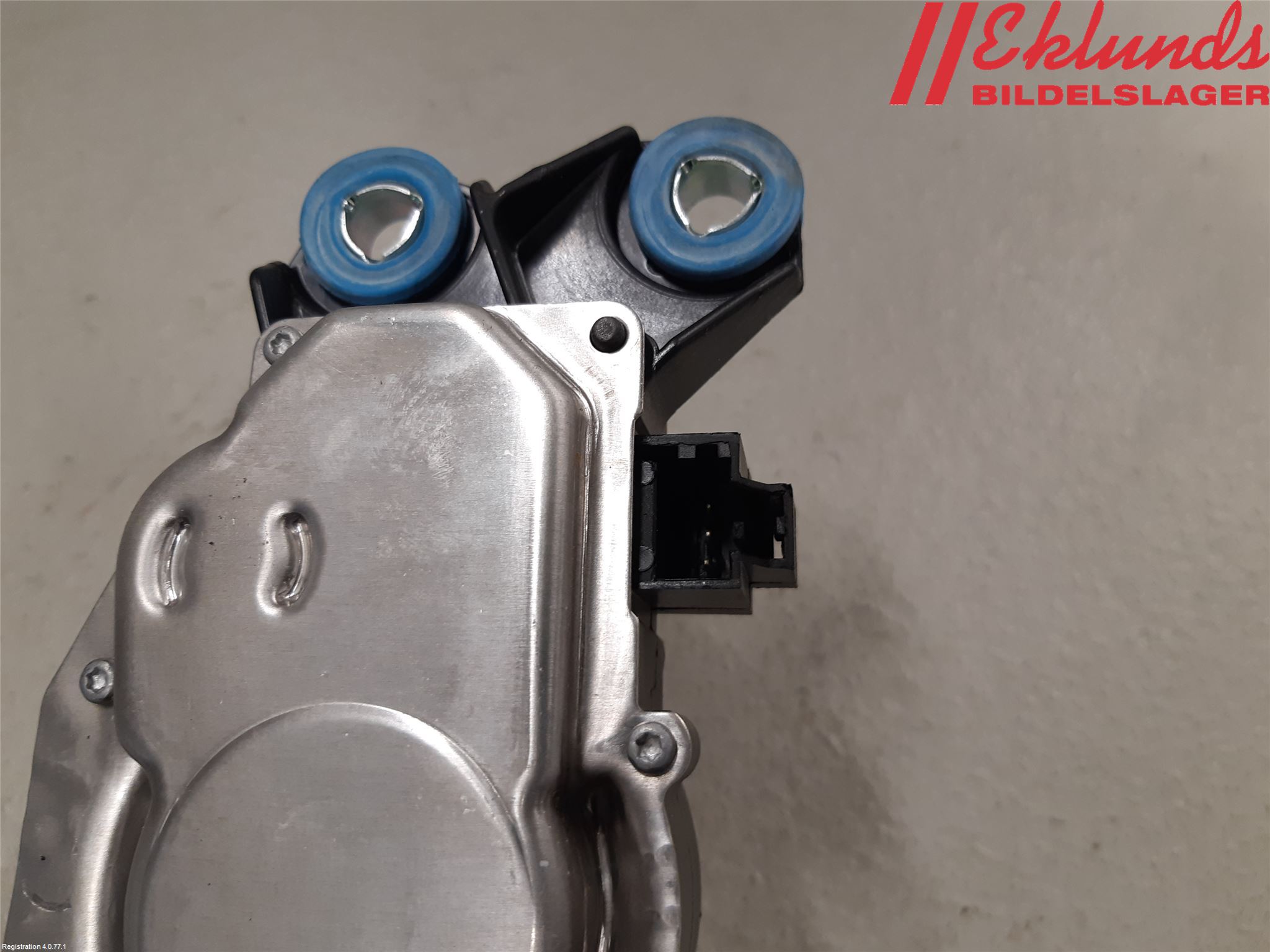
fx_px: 954
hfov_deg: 67.3
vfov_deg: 53.1
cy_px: 476
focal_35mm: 26
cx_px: 635
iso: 80
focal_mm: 3.93
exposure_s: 1/50
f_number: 1.7
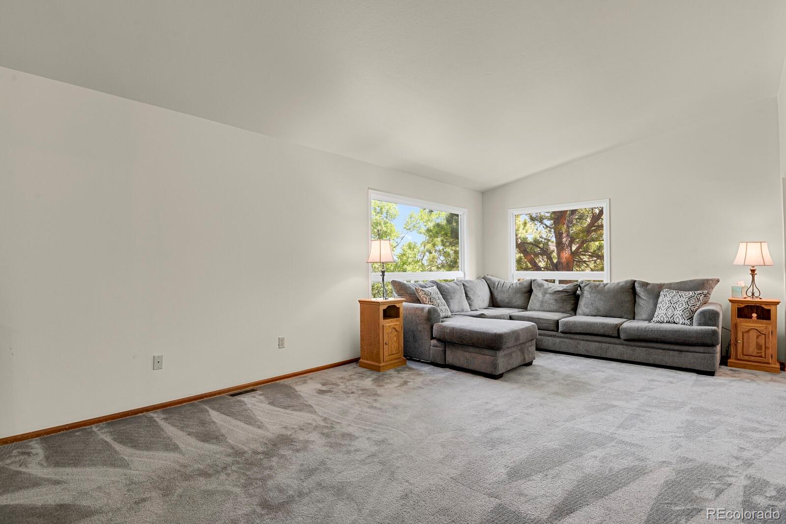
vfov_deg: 70.4
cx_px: 393
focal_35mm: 17
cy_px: 262
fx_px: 371
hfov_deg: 93.3
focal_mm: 17
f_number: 8
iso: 250
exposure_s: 2.5
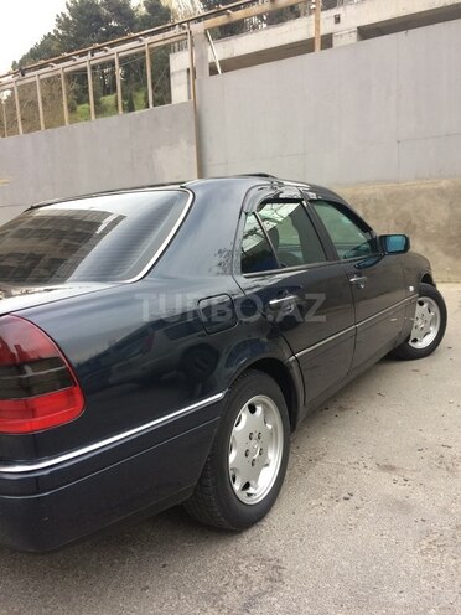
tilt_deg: -11.6
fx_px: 515
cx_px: 230
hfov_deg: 48.2
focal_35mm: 29
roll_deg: +1.5
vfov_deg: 61.7
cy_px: 308
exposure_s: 1/33
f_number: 2.2
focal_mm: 4.15
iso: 50
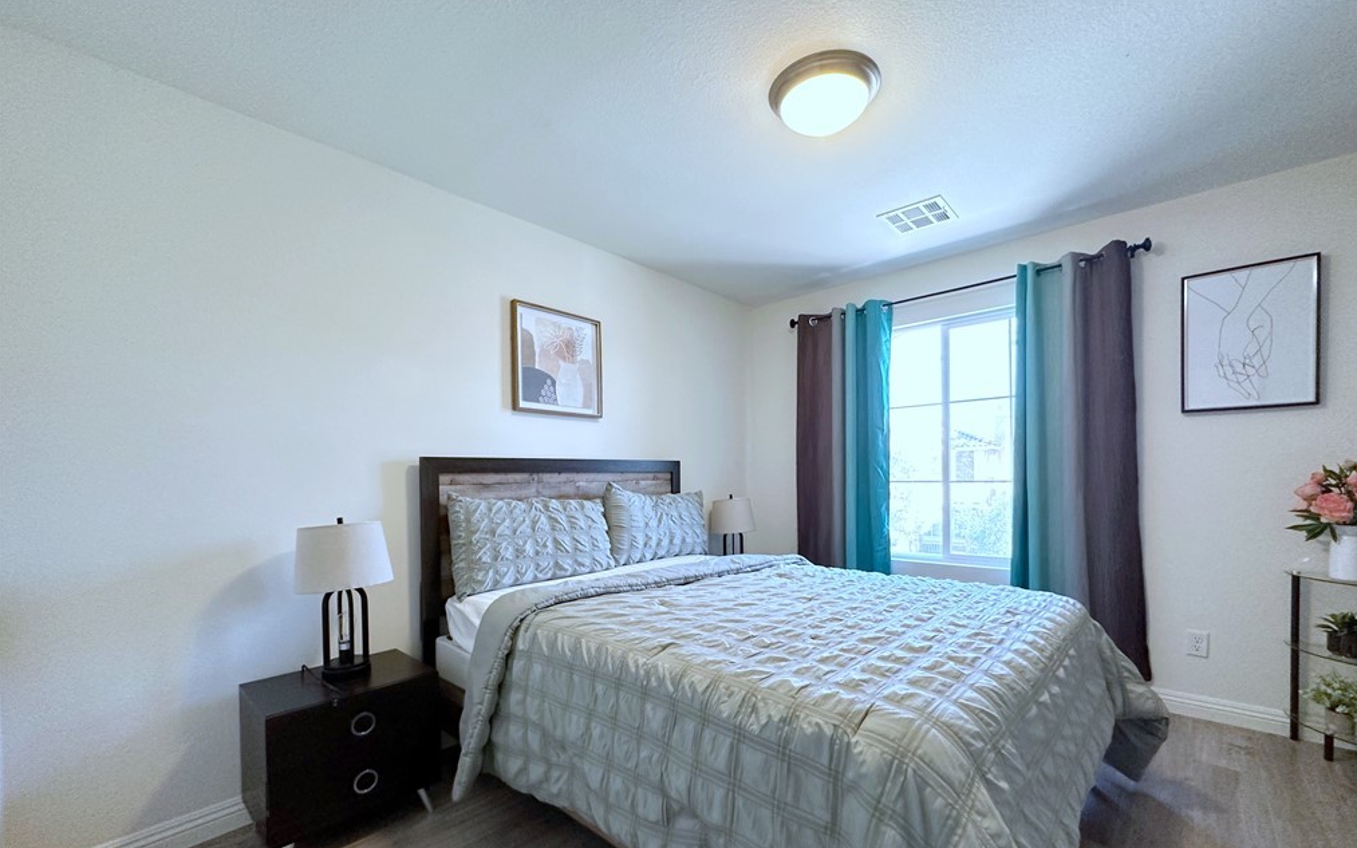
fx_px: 555
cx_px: 683
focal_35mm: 15
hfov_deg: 101.5
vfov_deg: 74.3
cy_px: 486
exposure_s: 1/120
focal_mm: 2.22
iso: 250
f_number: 2.2
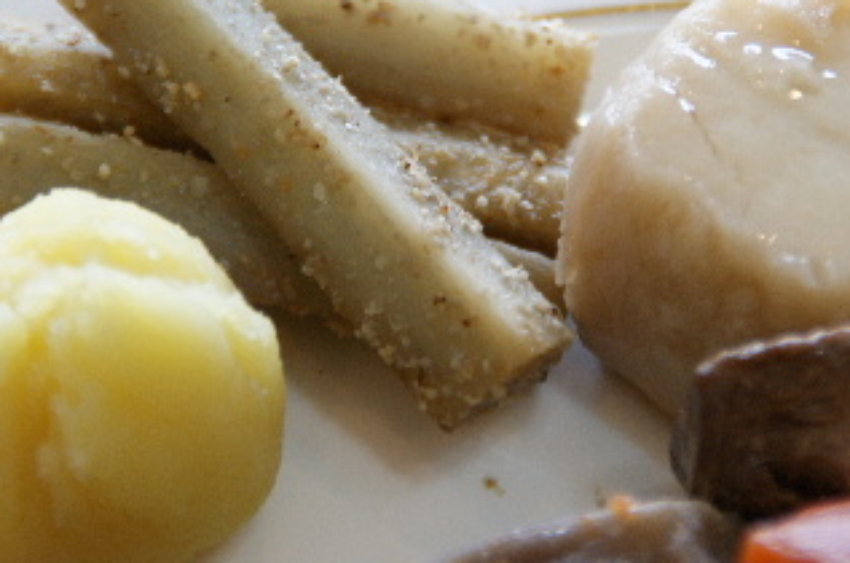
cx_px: 417
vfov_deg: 3.1
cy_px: 157
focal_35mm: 435
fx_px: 10250
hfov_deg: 4.7
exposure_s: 1/40
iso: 400
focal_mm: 200
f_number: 6.3
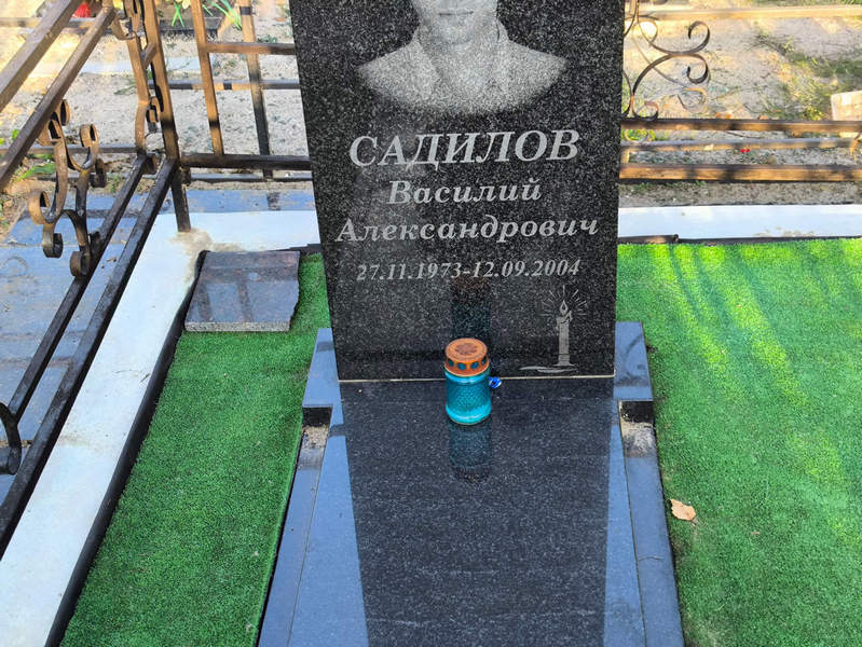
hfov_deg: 38.2
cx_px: 431
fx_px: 1246
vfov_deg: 29.1
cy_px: 324
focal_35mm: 50
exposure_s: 1/100
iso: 64
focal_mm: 4.71
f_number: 1.7
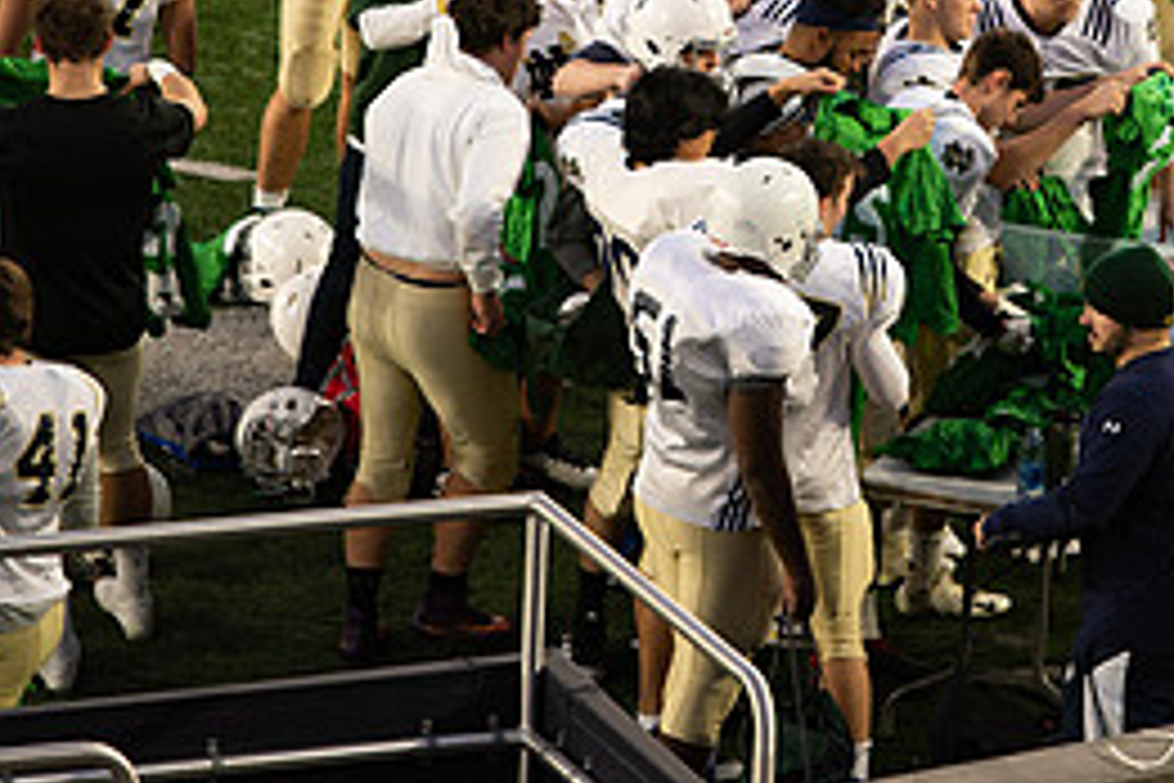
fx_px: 14511
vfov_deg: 3.1
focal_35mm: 445
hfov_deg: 4.6
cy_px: -29
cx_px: 873
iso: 64
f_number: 2.8
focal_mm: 200
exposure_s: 1/125
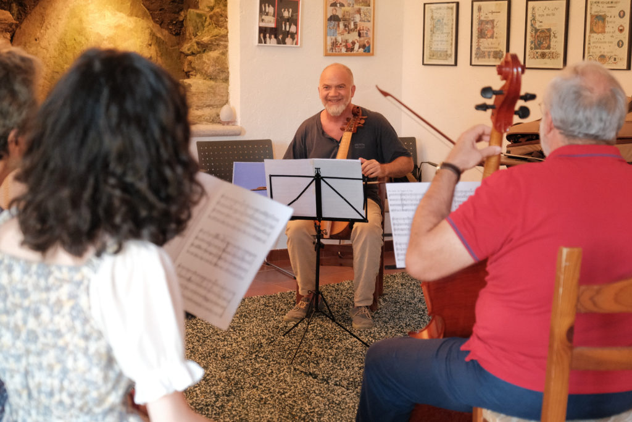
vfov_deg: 24.2
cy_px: 211
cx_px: 316
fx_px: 983
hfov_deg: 35.6
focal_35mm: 56
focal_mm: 37.6
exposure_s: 1/160
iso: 3200
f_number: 2.8
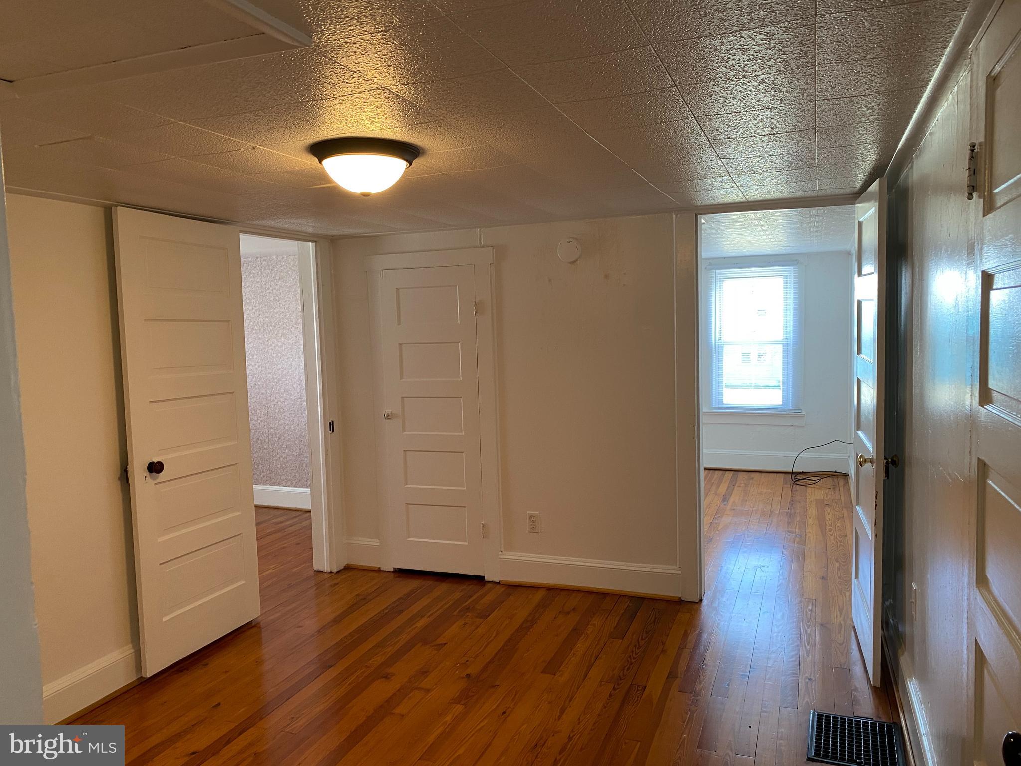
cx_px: 510
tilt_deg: -4.9
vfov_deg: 53.1
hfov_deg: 67.3
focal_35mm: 26
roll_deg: +1.1
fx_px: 767
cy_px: 383
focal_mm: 4.25
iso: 125
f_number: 1.8
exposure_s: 1/60
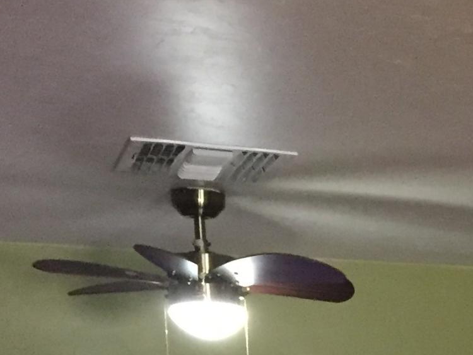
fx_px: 1586
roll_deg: +1.6
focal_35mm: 116
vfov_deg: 11.8
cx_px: 815
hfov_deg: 15.0
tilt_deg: -5.8
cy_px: 643
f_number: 2.2
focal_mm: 4.15
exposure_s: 1/30
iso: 250
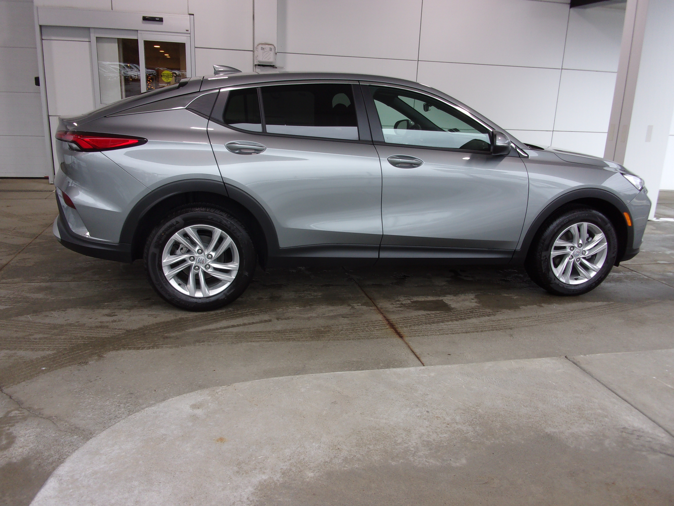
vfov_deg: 49.7
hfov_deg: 63.4
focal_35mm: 28
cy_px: 253
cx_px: 337
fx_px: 545
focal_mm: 5.1
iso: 81
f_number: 3.9
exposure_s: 1/34
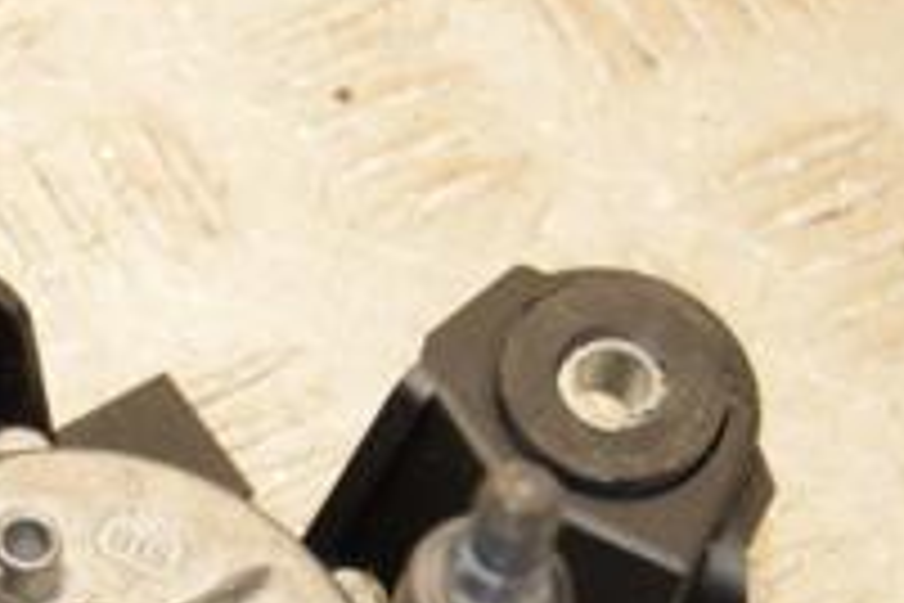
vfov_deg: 6.1
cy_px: 626
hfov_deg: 9.1
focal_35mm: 224
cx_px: -144
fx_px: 5624
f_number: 7.1
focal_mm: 50
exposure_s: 1/200
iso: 800
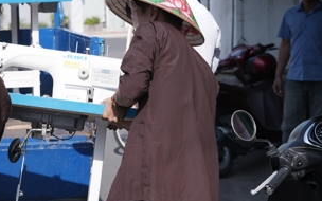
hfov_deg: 21.1
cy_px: 74
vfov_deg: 13.6
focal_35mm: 96
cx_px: 23
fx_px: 842
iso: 125
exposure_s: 1/800
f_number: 4
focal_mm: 44
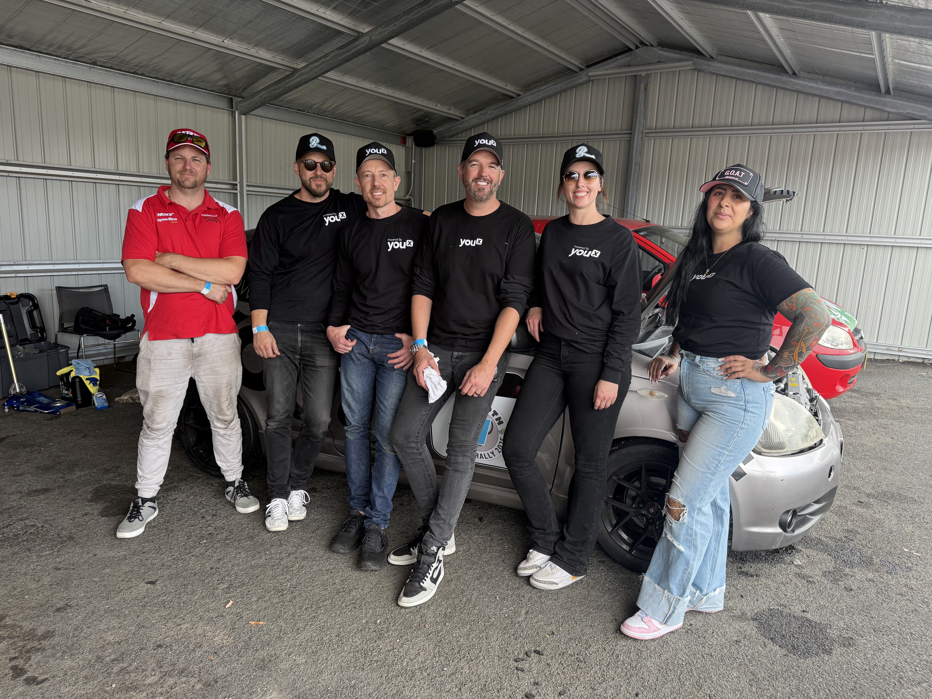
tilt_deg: -11.3
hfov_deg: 71.6
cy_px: 350
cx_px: 466
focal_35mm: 24
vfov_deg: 56.8
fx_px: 646
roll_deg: -2.7
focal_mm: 6.76
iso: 125
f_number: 1.78
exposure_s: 1/239
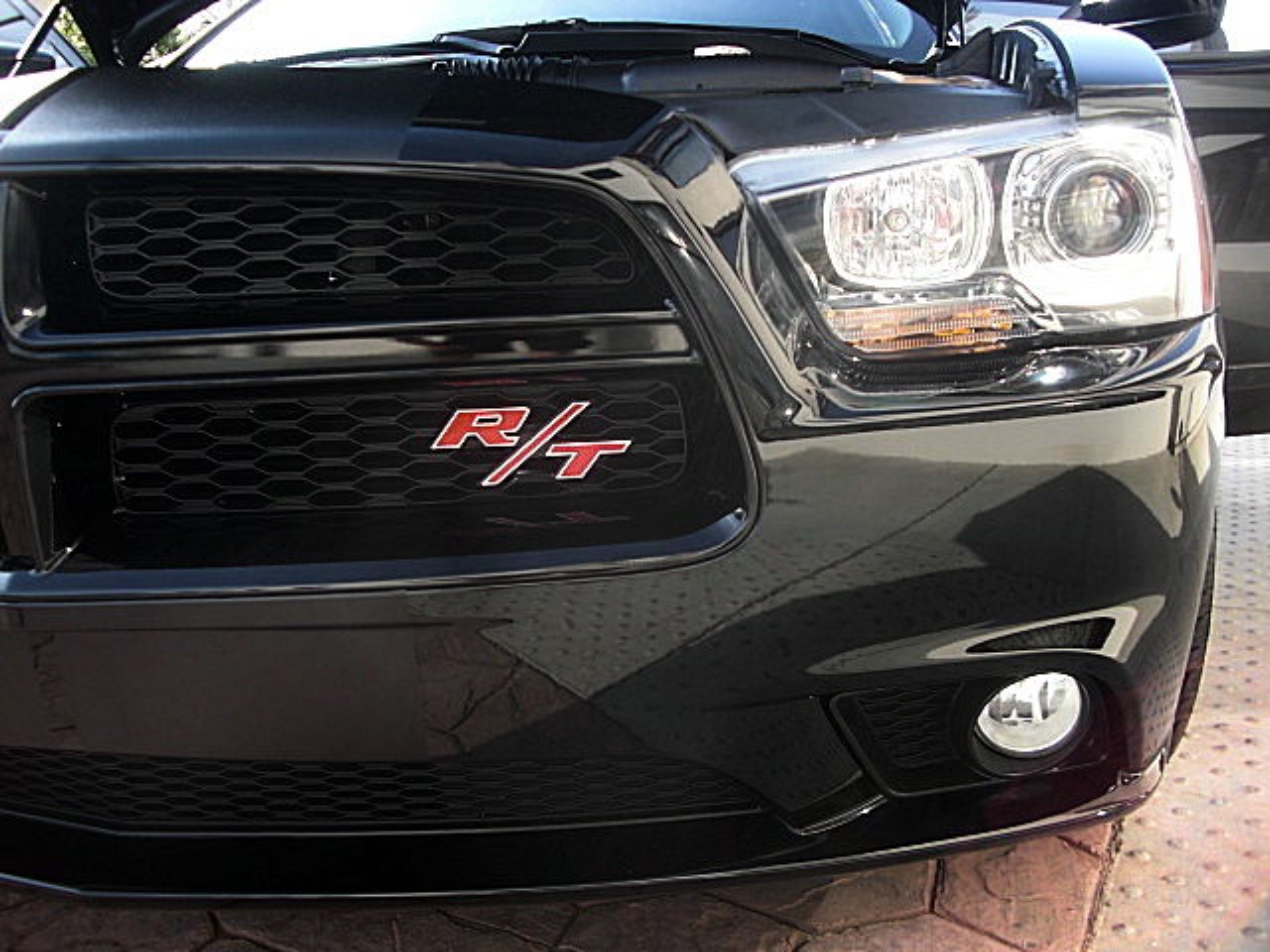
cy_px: 476
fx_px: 1321
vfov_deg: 39.7
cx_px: 635
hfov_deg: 51.4
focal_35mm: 36
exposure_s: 1/100
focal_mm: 6.3
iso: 50
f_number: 2.8
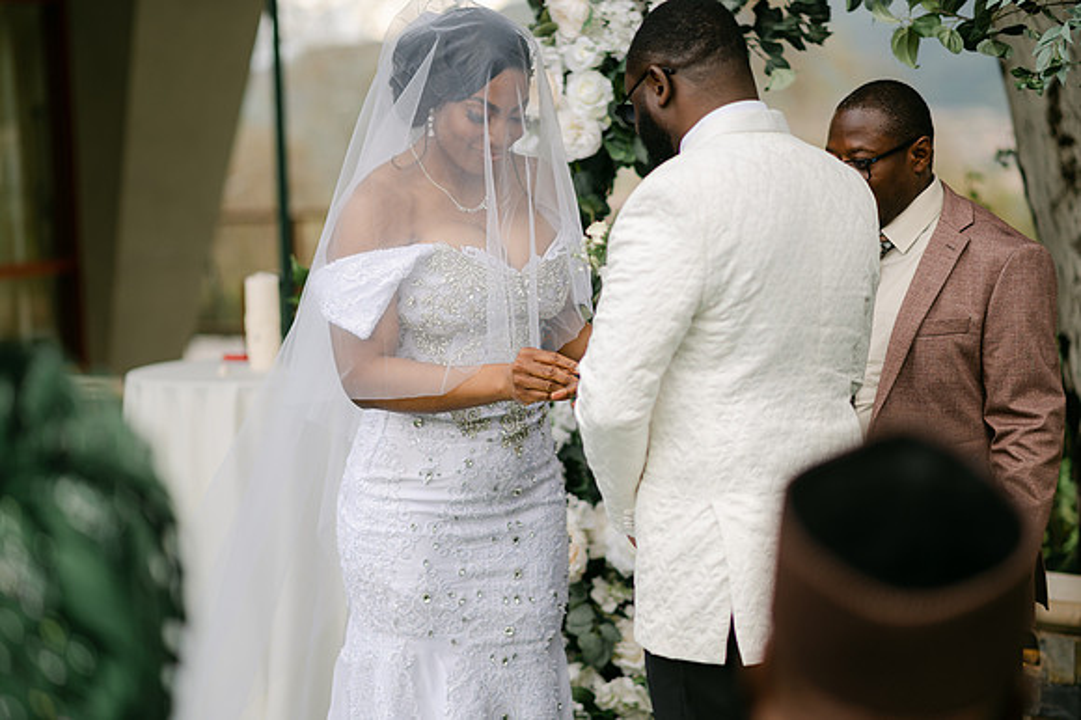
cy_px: 360
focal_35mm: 85
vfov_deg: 16.1
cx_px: 540
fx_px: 2551
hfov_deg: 23.9
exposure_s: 1/1250
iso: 100
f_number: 2
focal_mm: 85
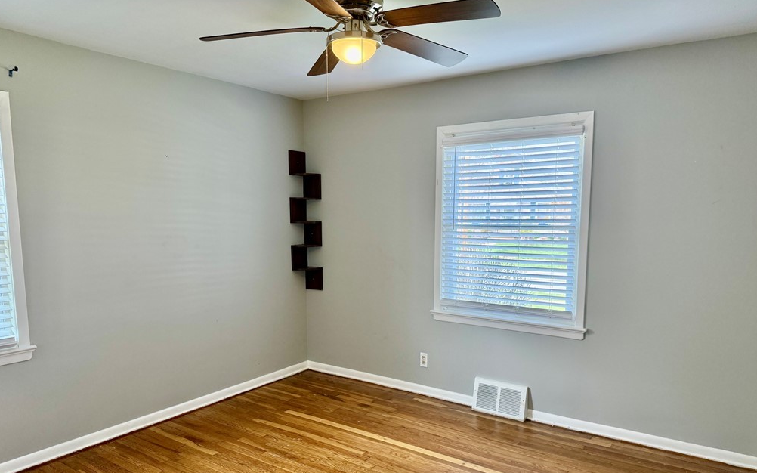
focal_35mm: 26
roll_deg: +0.4
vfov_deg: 47.4
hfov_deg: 70.4
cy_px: 276
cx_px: 382
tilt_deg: -6.2
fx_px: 536
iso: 200
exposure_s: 1/127
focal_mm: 6.76
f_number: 1.78
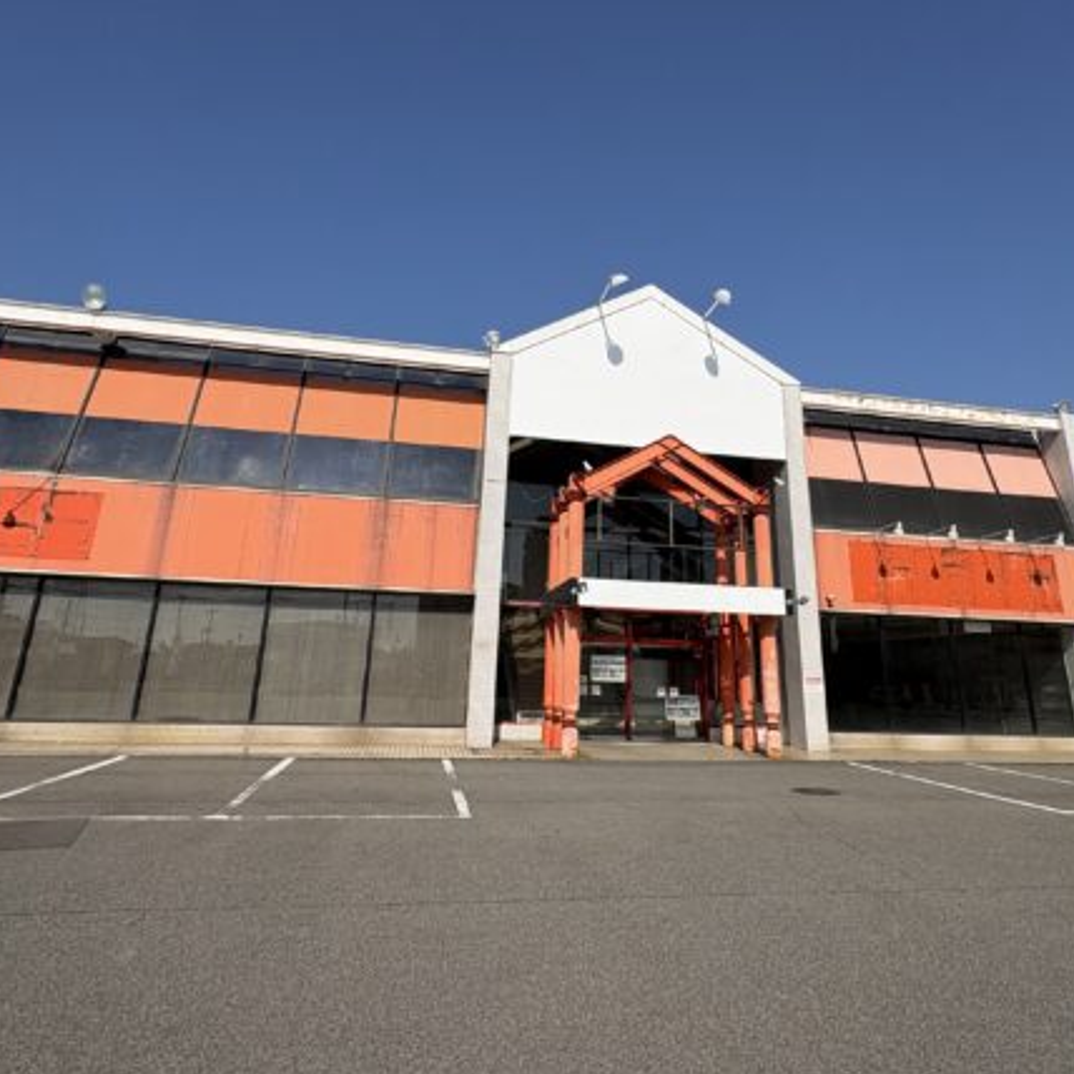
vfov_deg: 71.5
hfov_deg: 72.1
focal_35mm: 21
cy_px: 440
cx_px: 568
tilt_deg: +17.6
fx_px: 737
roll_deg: +0.6
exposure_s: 1/3906
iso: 50
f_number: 2.2
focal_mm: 2.22
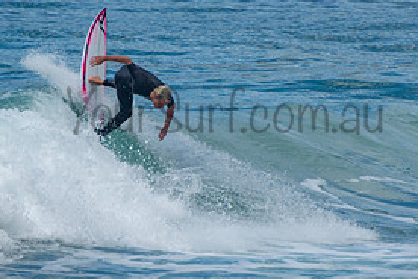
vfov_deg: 1.1
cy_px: 98
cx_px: 223
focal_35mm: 1263
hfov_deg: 1.6
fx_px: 14664
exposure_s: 1/1250
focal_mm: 400
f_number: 5.6
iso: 180
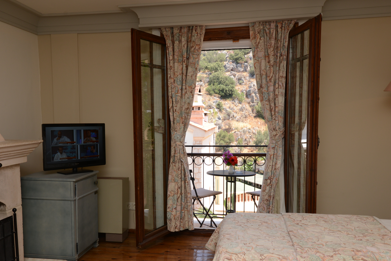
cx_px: 169
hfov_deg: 54.2
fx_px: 380
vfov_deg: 37.7
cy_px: 159
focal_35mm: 35
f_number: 9
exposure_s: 1/100
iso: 200
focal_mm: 21
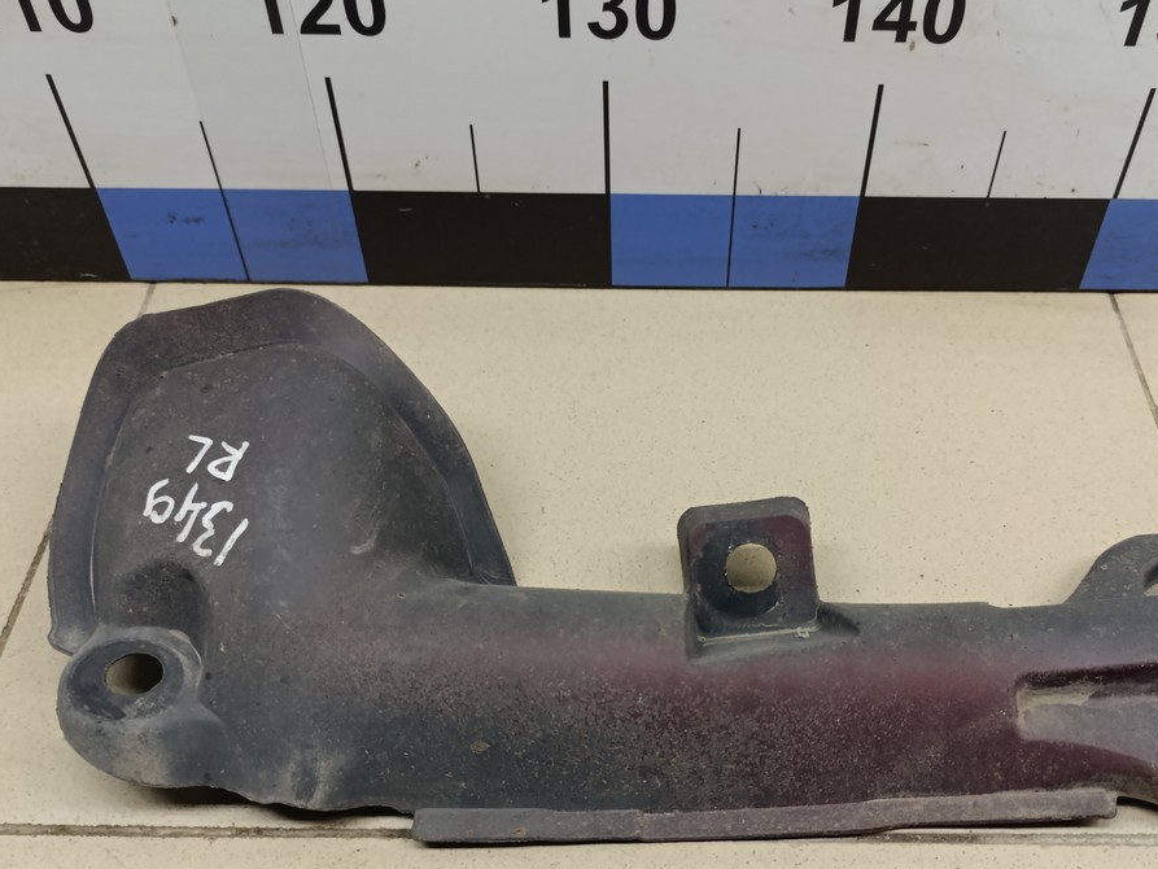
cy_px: 523
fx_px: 1104
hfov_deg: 55.2
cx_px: 655
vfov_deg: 42.7
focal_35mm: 33
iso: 400
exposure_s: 1/100
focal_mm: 6.14
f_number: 1.6
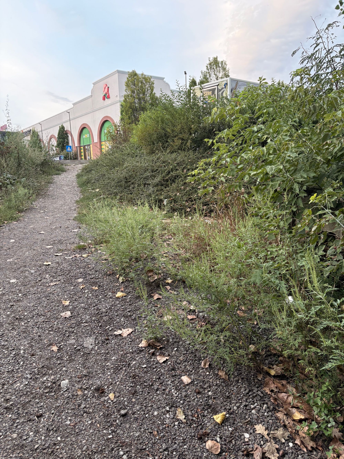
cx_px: 172
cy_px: 230
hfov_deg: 53.1
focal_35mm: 26
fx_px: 345
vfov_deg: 67.3
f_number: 1.6
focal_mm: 5.96
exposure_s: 1/122
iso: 100
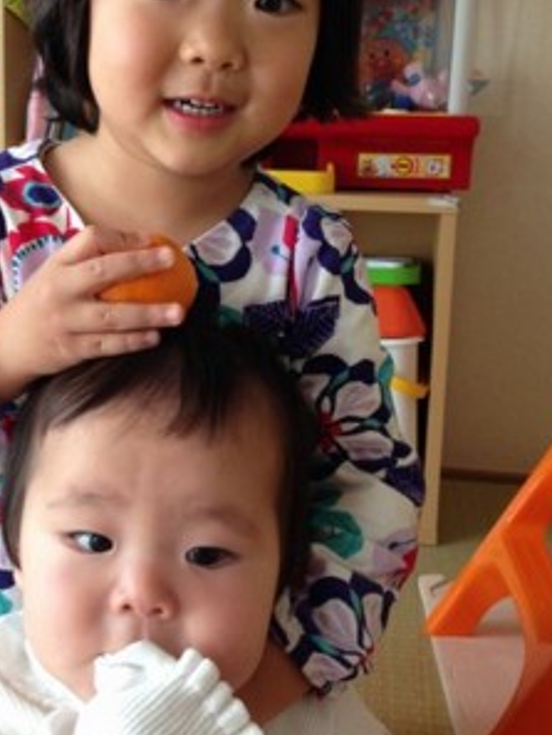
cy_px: 319
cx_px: 203
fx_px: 1062
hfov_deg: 29.0
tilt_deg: -9.2
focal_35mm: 50
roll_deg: -2.7
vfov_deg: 38.1
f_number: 2.4
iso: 64
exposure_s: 1/40
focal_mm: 4.12
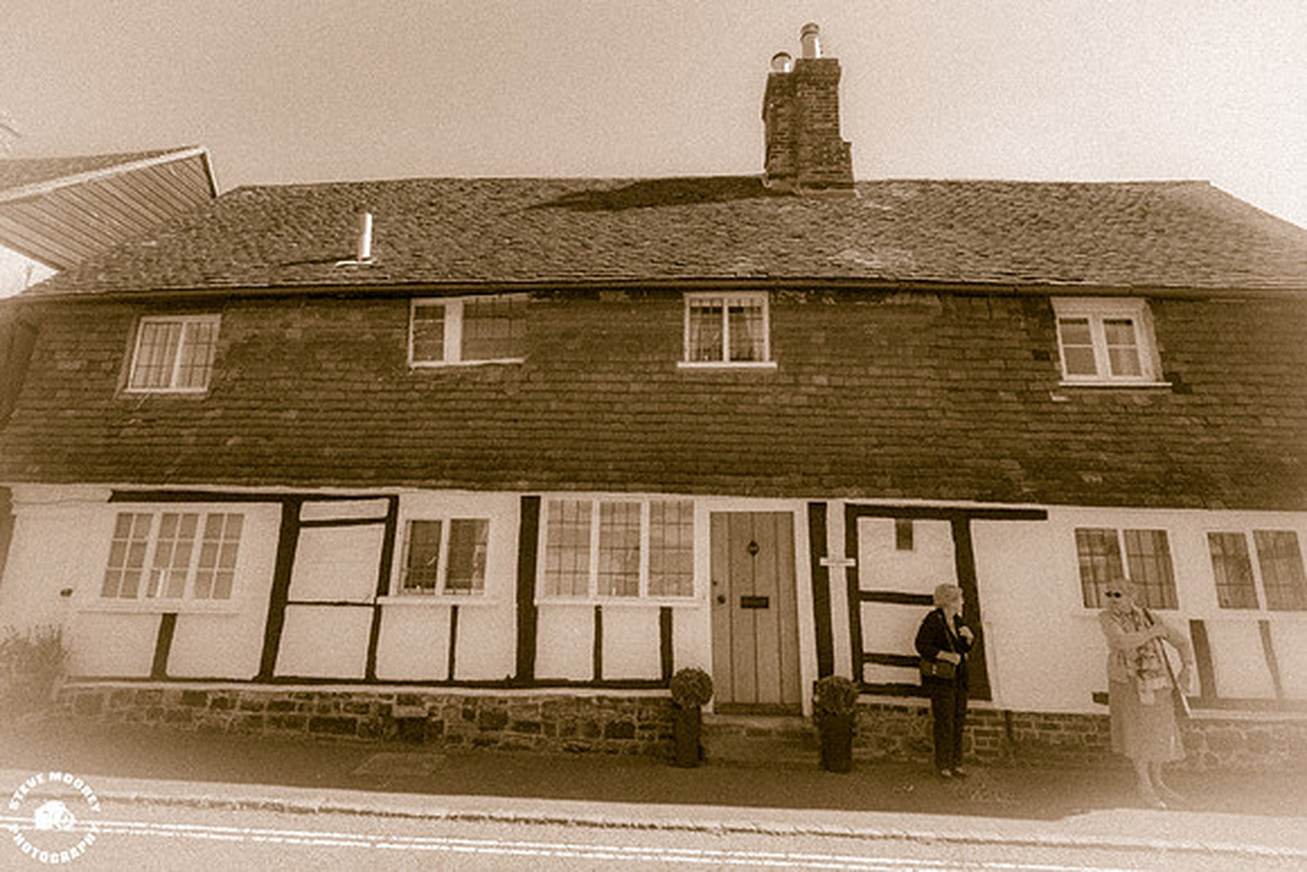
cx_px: 654
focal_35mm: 16
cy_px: 436
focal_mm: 10
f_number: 9
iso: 250
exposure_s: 1/125
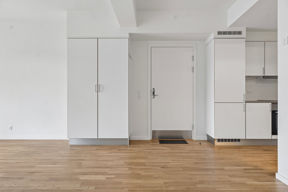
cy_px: 96
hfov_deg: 67.4
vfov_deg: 47.9
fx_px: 216
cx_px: 144
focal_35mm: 27
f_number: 8
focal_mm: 18
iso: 200
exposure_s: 1/3.33
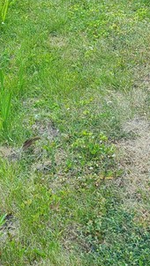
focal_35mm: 96
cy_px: 52
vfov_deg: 21.9
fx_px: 678
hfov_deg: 12.0
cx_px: -78
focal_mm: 5.4
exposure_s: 1/147
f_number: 1.8
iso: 40
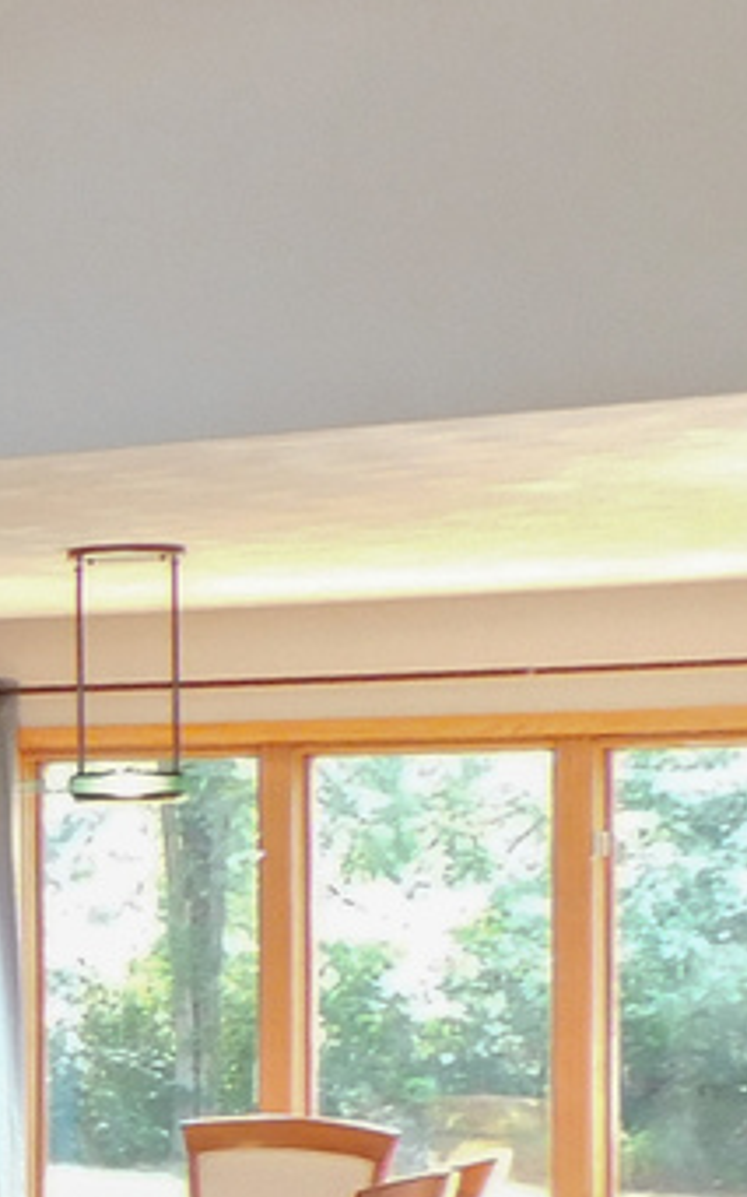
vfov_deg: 19.3
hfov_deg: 9.7
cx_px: -1494
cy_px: 1355
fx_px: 3356
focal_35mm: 103
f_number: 3
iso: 140
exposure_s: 1/30
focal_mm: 4
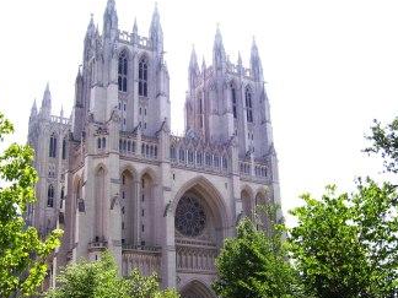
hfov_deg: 40.4
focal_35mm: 47
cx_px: 185
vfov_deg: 30.7
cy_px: 188
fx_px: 540
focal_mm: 5.6
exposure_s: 1/350
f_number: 4.8
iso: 80
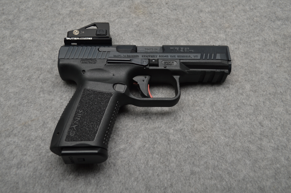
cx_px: 146
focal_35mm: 39
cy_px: 96
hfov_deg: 49.6
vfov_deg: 34.1
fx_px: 315
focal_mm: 26
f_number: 4.5
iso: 100
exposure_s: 1/200
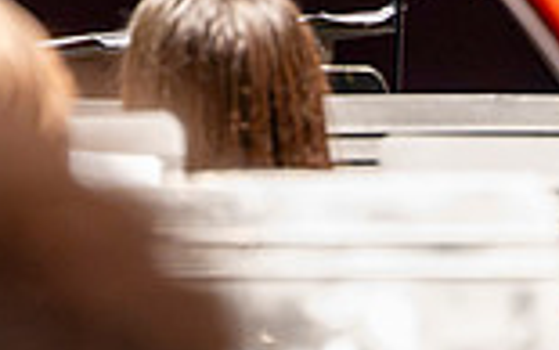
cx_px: -72
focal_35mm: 630
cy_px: -276
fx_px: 9601
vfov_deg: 2.1
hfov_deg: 3.3
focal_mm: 165
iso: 16000
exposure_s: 1/640
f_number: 2.8
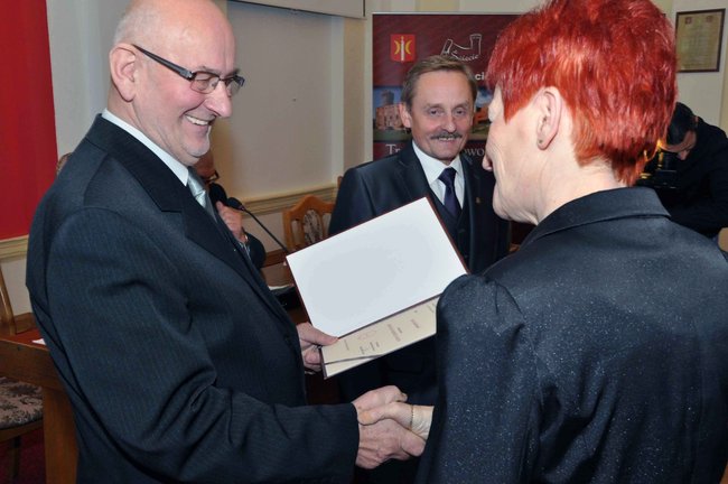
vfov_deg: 30.8
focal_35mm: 44
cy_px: 242
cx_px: 364
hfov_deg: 45.0
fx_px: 879
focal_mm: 29
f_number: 13
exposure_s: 1/60
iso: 800
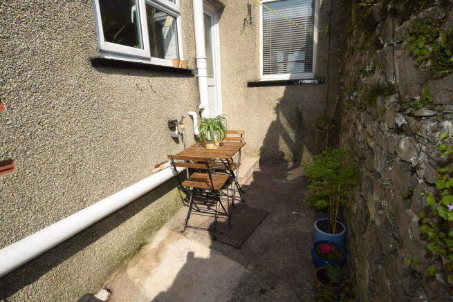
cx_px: 226
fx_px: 227
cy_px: 151
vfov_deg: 67.4
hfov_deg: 90.0
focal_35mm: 18
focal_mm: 12
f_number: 9
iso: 100
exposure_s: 1/200
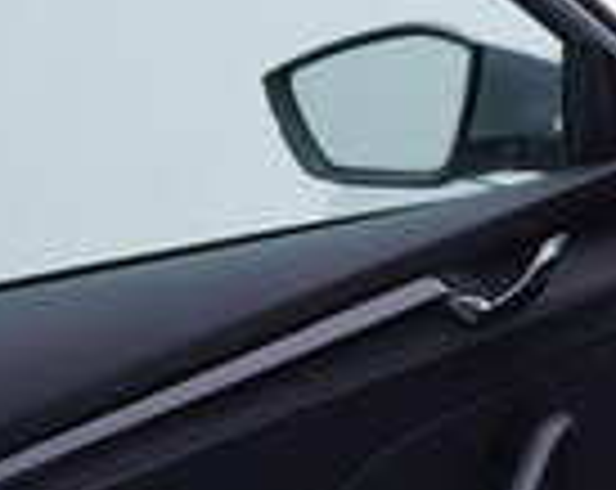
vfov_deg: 11.3
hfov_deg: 13.0
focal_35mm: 136
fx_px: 2474
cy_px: 416
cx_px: 1066
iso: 125
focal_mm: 24
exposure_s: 1/60
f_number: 3.5
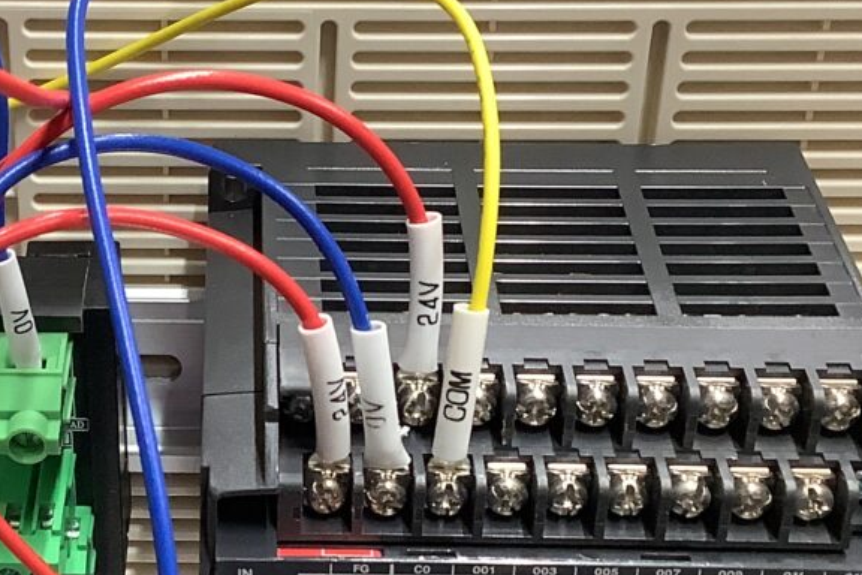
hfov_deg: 23.4
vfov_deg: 15.9
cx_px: 213
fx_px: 2059
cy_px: 386
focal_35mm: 86
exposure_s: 1/50
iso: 160
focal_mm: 3.3
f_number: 2.4
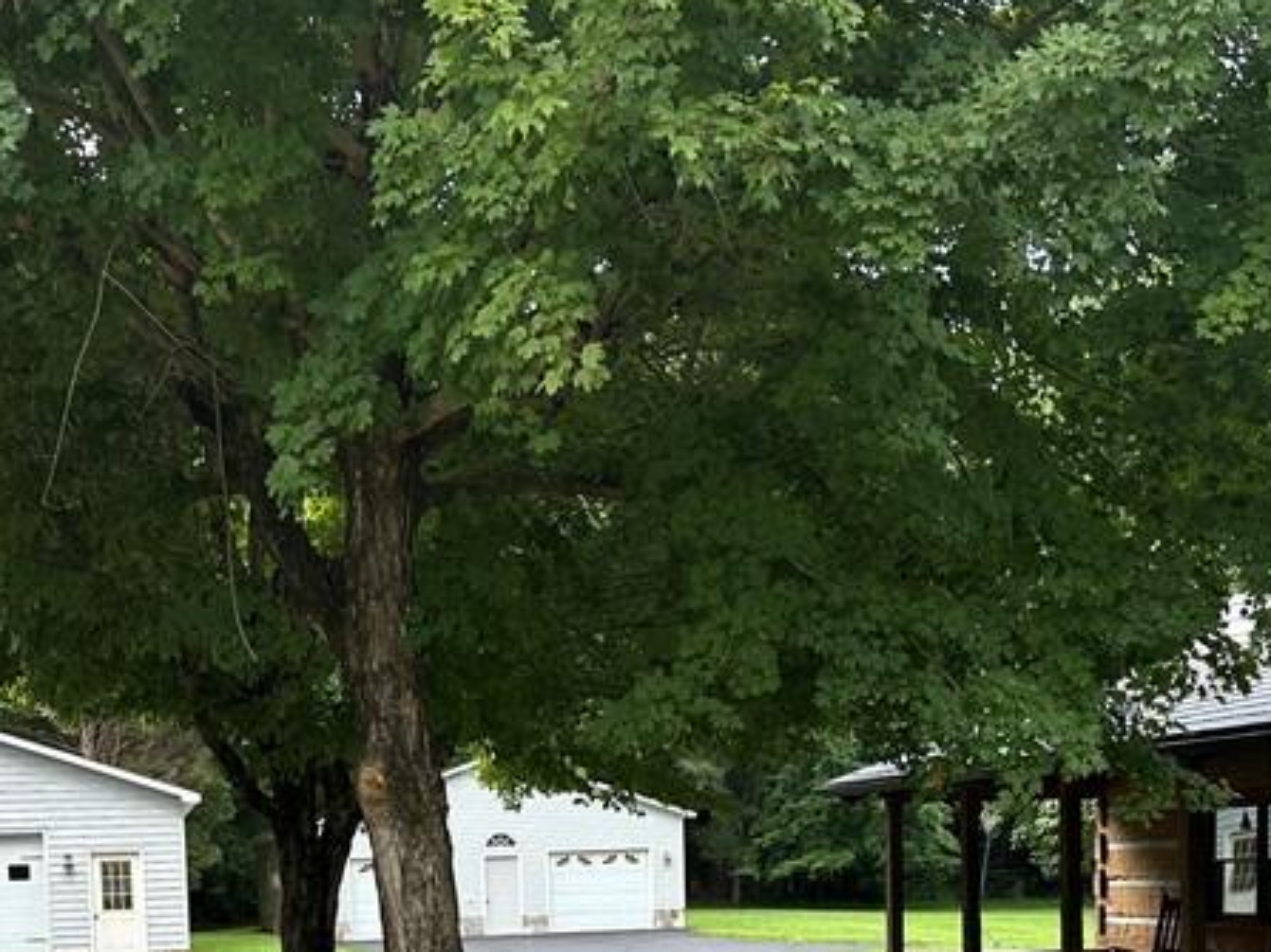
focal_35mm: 55
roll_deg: +1.7
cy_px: 1017
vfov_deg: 24.9
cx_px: 444
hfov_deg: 34.7
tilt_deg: -4.4
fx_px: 2019
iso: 80
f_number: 1.78
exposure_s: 1/611
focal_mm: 6.86
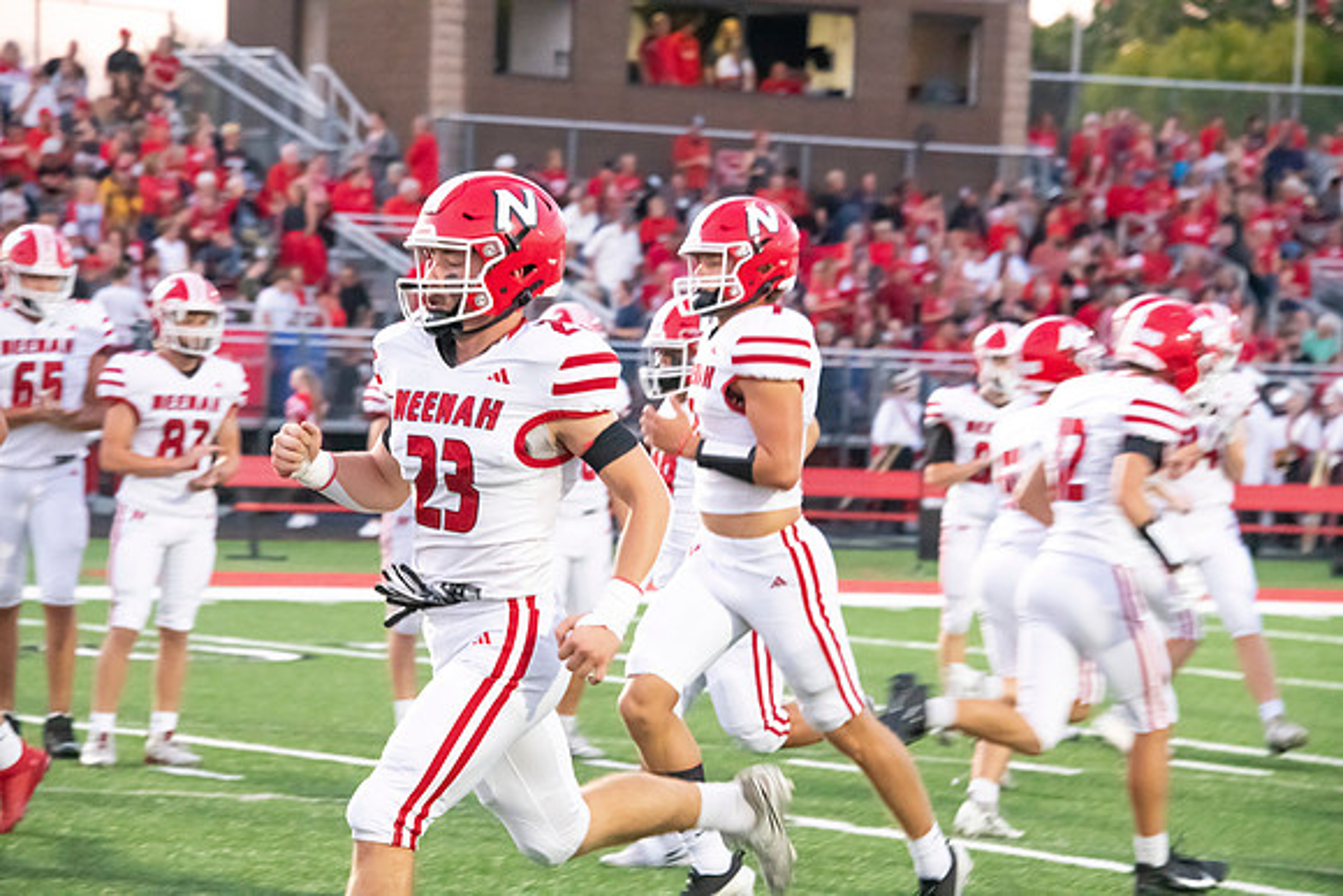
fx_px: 6343
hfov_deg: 12.1
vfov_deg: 8.1
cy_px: 448
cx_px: 672
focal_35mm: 170
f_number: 7.1
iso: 10000
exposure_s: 1/320
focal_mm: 170
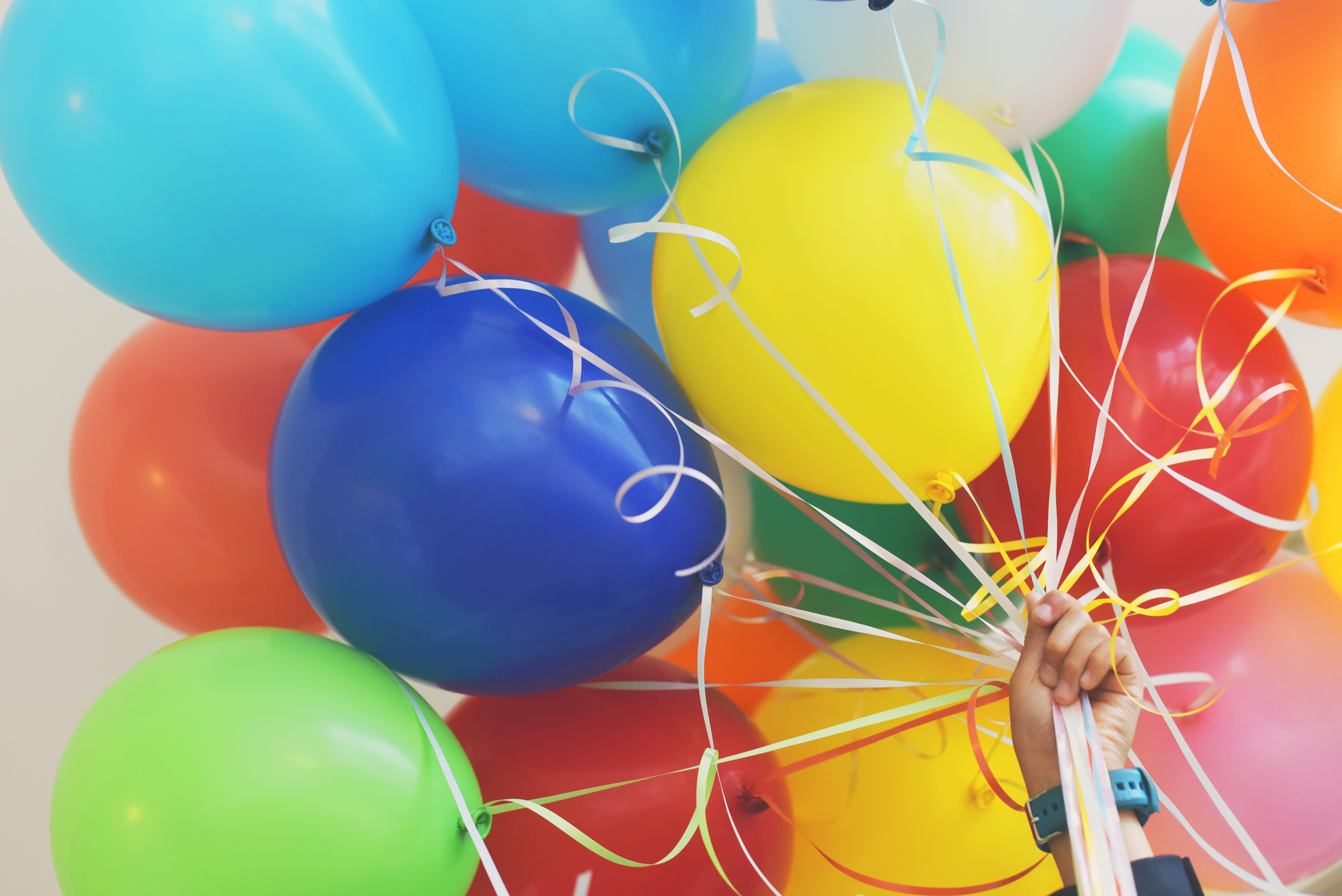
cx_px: 671
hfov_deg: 39.6
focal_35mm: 50
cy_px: 448
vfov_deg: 27.0
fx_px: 1865
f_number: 3.2
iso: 1250
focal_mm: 50
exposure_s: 1/200
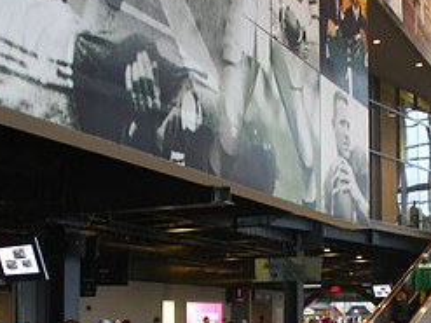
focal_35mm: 61
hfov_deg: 31.6
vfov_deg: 23.1
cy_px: 313
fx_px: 759
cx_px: 257
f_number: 3.5
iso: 400
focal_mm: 18
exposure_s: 1/13
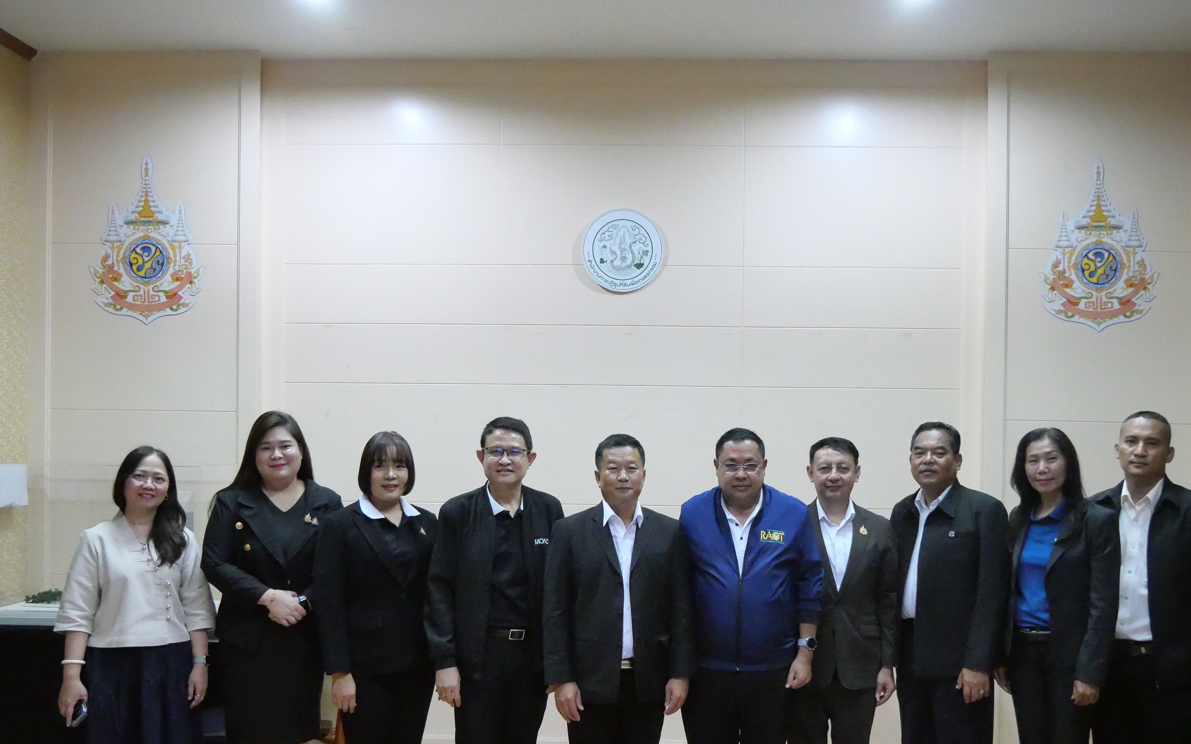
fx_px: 1168
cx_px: 647
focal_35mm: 36
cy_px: 470
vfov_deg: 35.1
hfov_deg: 53.9
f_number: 4
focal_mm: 14
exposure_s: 1/125
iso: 6400
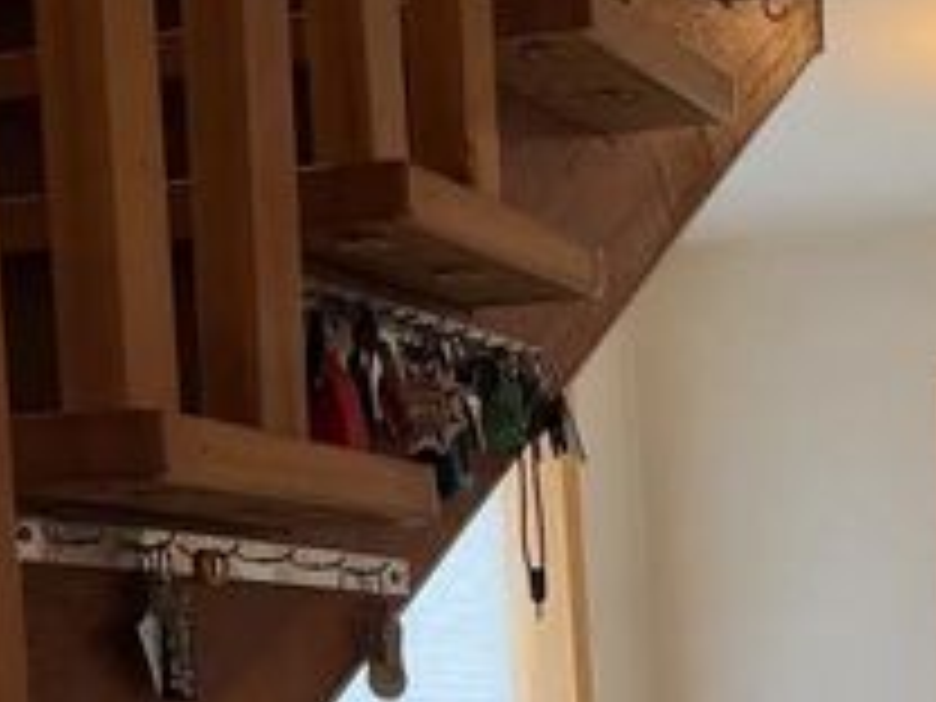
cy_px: 994
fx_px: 2001
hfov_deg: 24.9
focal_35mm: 74
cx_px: 963
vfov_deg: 18.1
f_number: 1.78
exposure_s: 1/120
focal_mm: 6.76
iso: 100
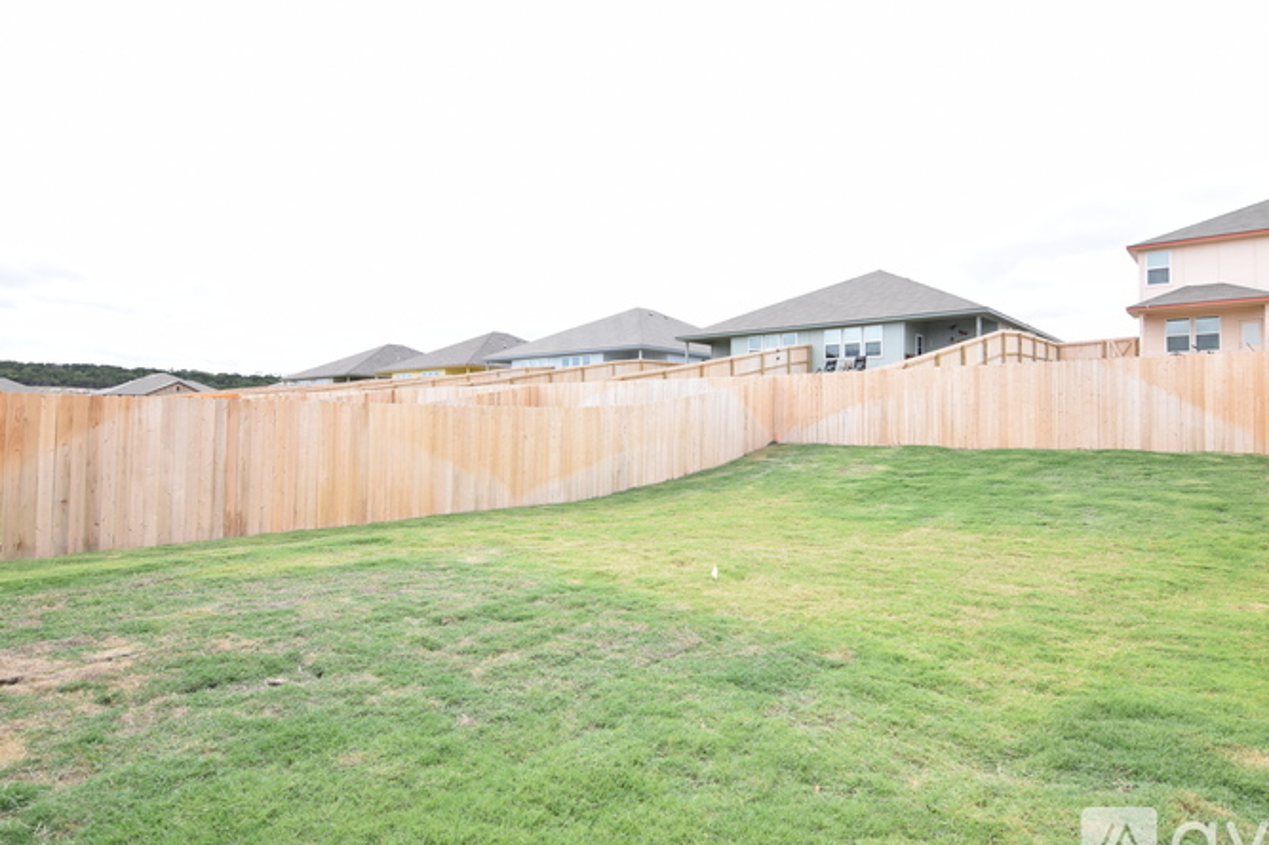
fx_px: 654
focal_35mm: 19
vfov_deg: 65.7
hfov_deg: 88.2
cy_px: 407
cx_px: 675
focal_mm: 11
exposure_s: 1/160
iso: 100
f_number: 6.3
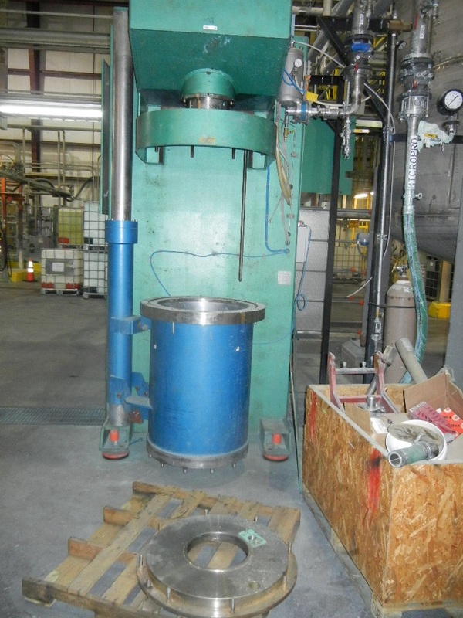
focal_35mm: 30
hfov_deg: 46.8
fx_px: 535
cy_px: 309
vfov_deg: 60.0
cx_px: 232
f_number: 3.5
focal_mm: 5.4
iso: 800
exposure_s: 1/30
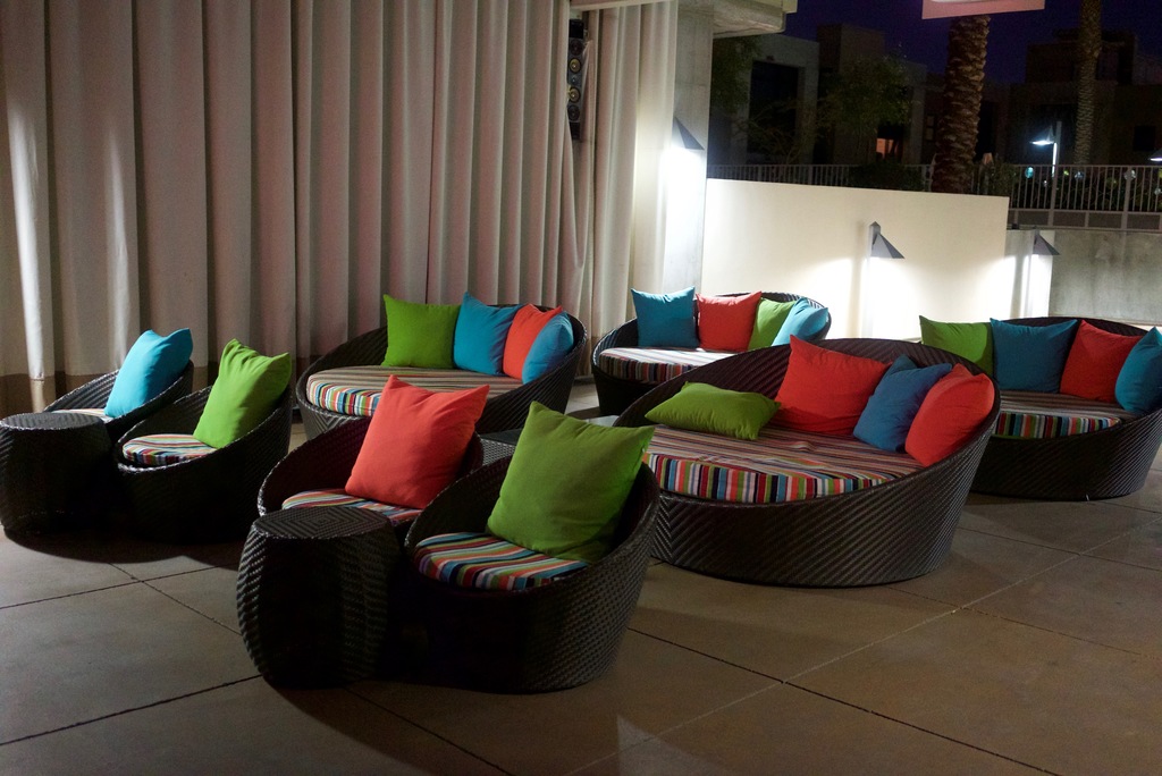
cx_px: 581
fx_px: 1130
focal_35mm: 35
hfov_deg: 54.4
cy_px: 388
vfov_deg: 37.9
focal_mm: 35
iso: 12800
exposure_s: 1/60
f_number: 2.8
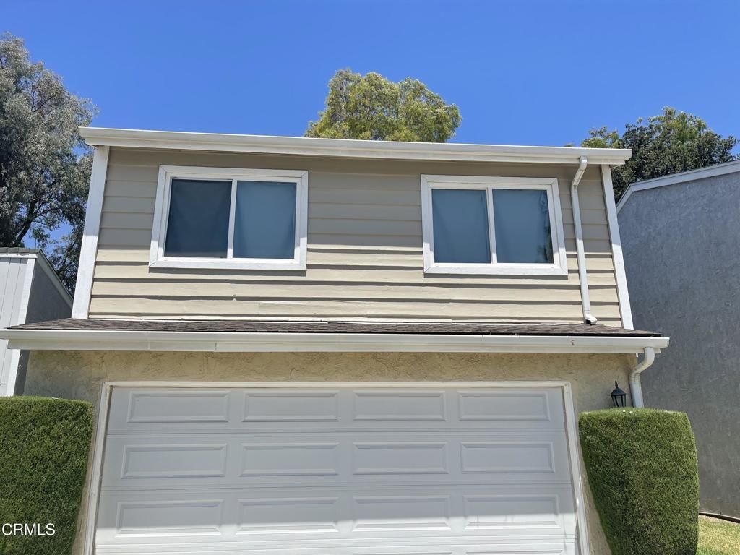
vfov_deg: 53.1
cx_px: 370
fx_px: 556
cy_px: 278
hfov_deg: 67.3
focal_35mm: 26
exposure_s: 1/4717
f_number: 1.6
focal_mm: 5.1
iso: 32
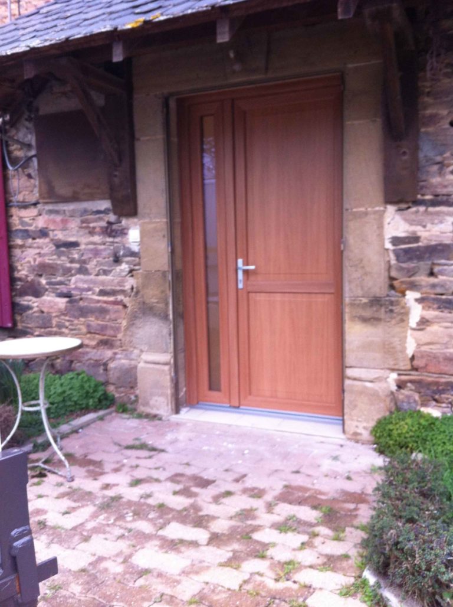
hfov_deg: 40.6
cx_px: 226
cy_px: 304
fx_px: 612
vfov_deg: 52.7
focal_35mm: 35
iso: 100
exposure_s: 1/15
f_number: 2.8
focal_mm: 3.85
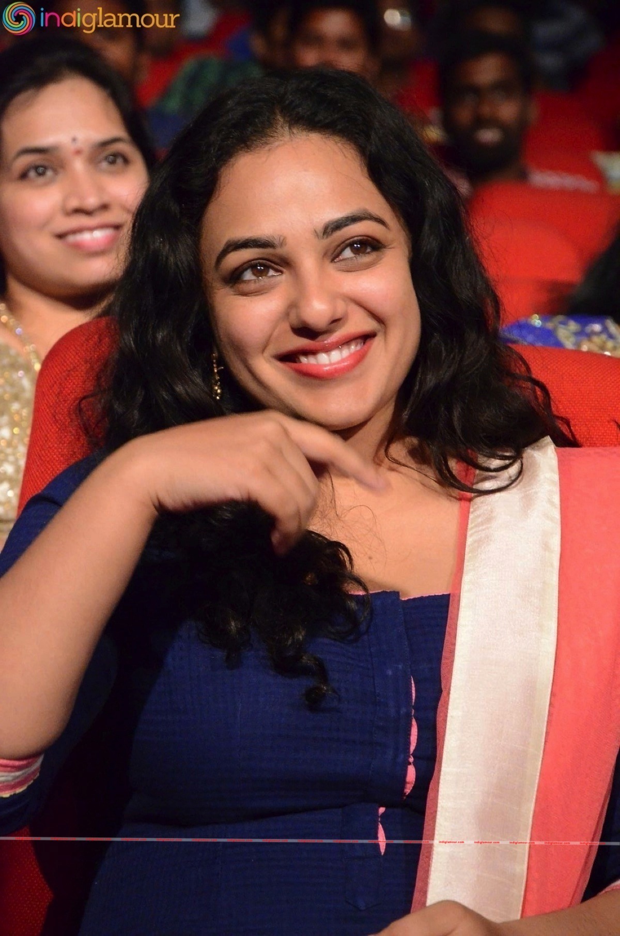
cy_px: 468
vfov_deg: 13.1
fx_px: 4086
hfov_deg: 8.7
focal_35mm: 158
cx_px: 310
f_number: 5.6
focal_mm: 105
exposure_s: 1/125
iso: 8000
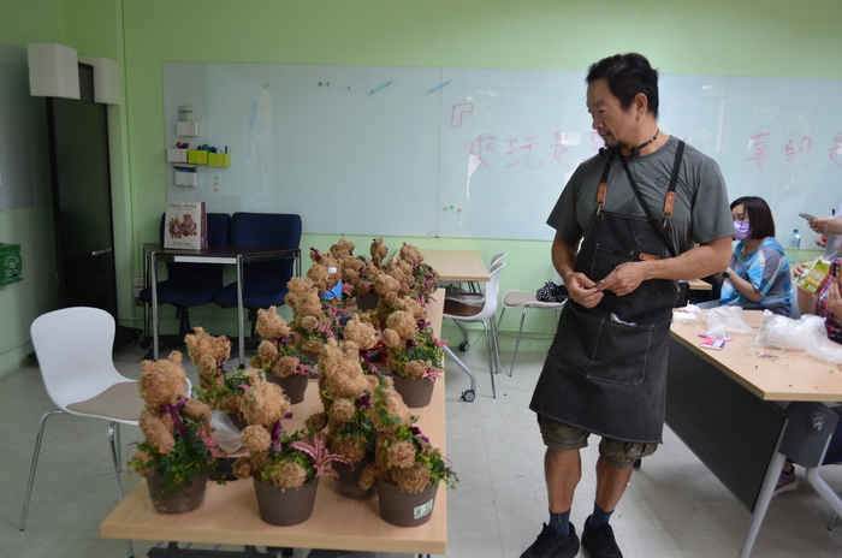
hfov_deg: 62.0
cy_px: 279
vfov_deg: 43.4
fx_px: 700
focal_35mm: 30
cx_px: 421
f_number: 3.8
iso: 900
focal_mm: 20
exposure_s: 1/125
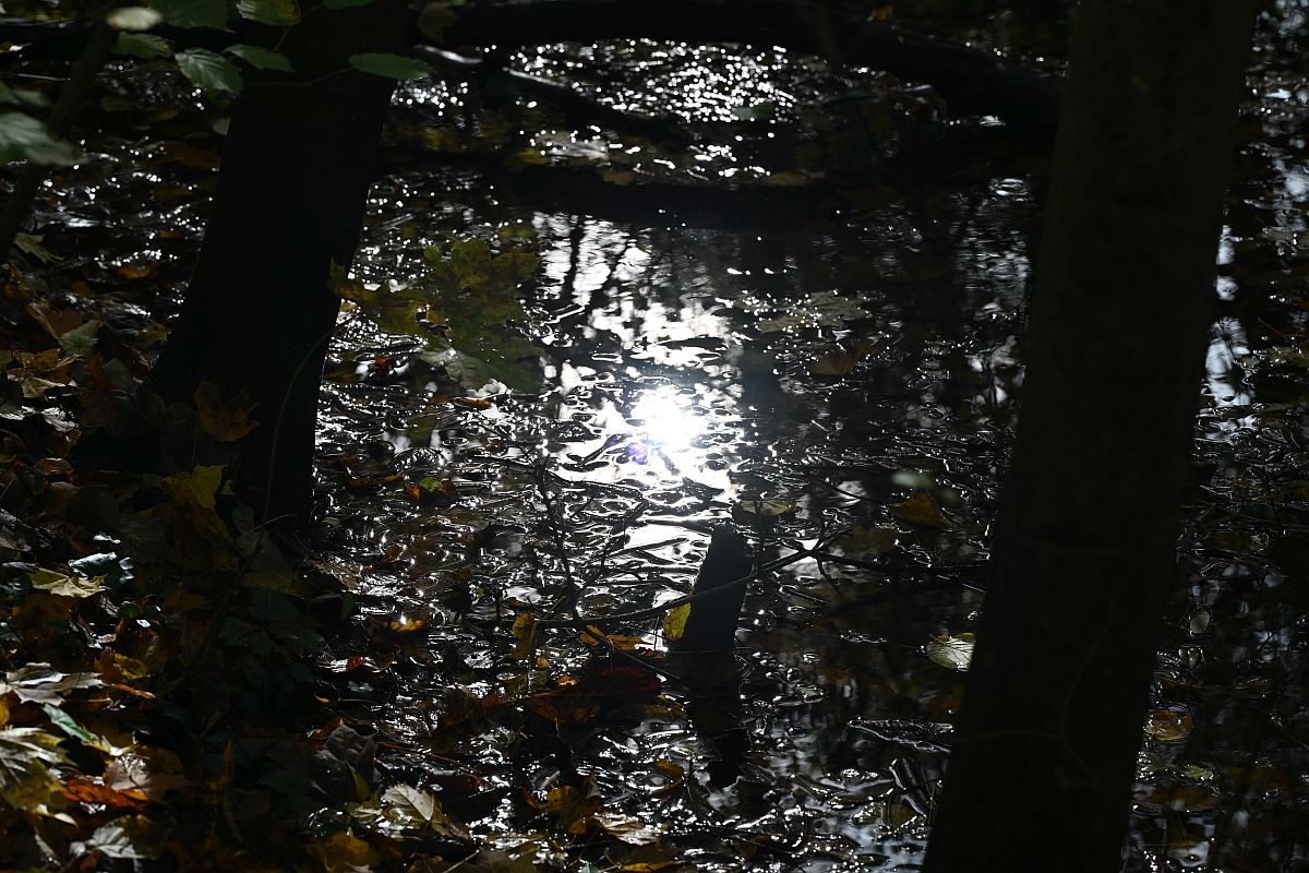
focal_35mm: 105
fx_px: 3818
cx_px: 654
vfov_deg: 13.0
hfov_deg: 19.5
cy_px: 436
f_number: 7.1
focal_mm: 105
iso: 100
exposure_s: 1/400
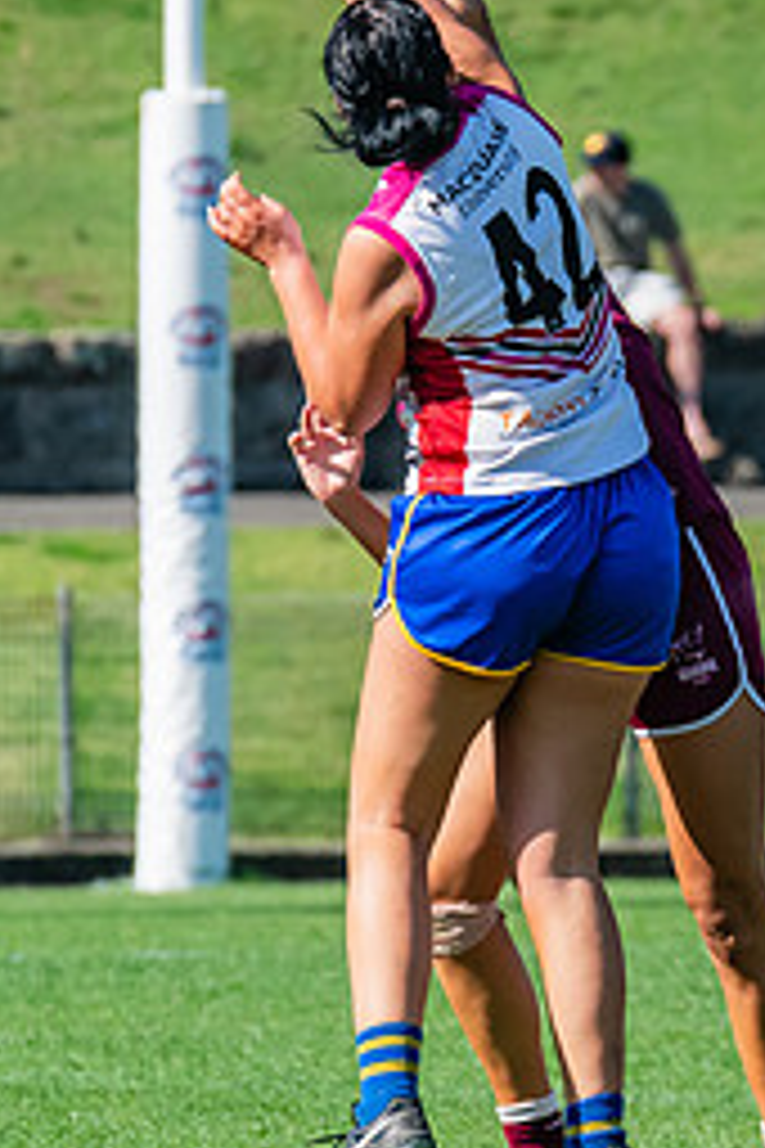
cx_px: 719
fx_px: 37163
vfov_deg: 1.8
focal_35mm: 1166
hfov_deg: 1.2
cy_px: 377
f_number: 9
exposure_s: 1/1250
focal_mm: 330
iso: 800
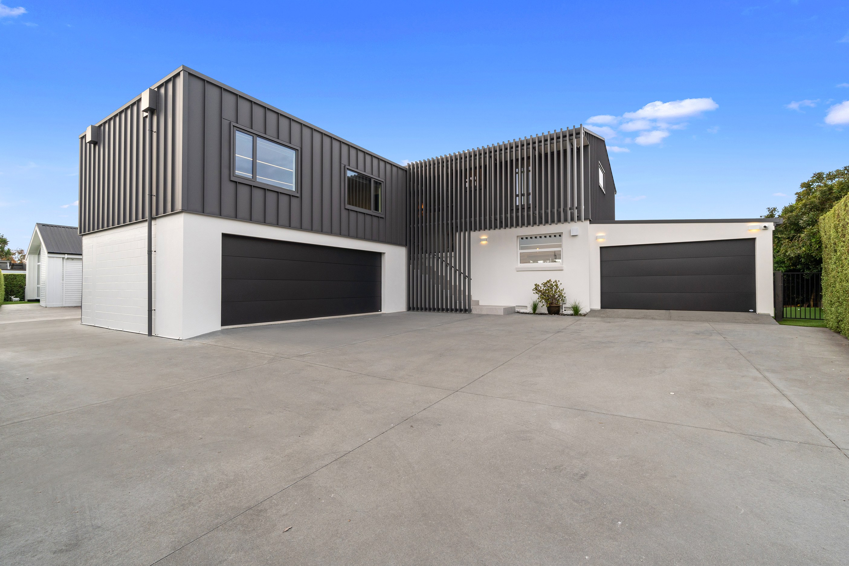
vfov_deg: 77.3
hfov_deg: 100.4
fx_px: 354
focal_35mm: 15
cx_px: 424
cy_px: 283
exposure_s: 1/60
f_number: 7.1
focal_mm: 10
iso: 100
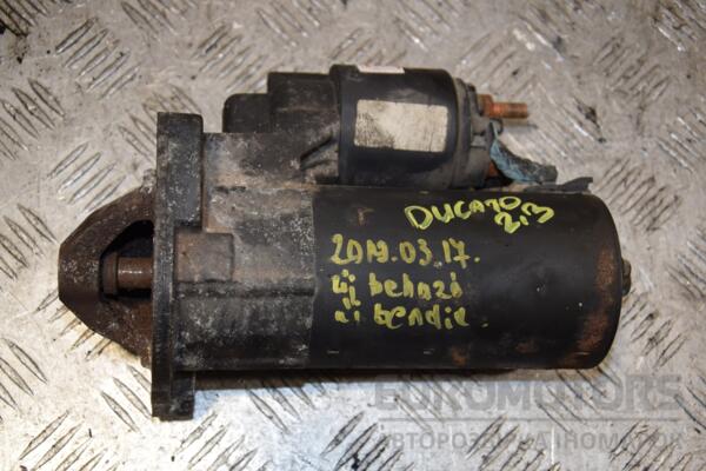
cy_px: 236
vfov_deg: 22.6
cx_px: 353
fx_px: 1177
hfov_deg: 33.4
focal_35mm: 60
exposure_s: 1/200
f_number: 5.6
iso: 800
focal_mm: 40
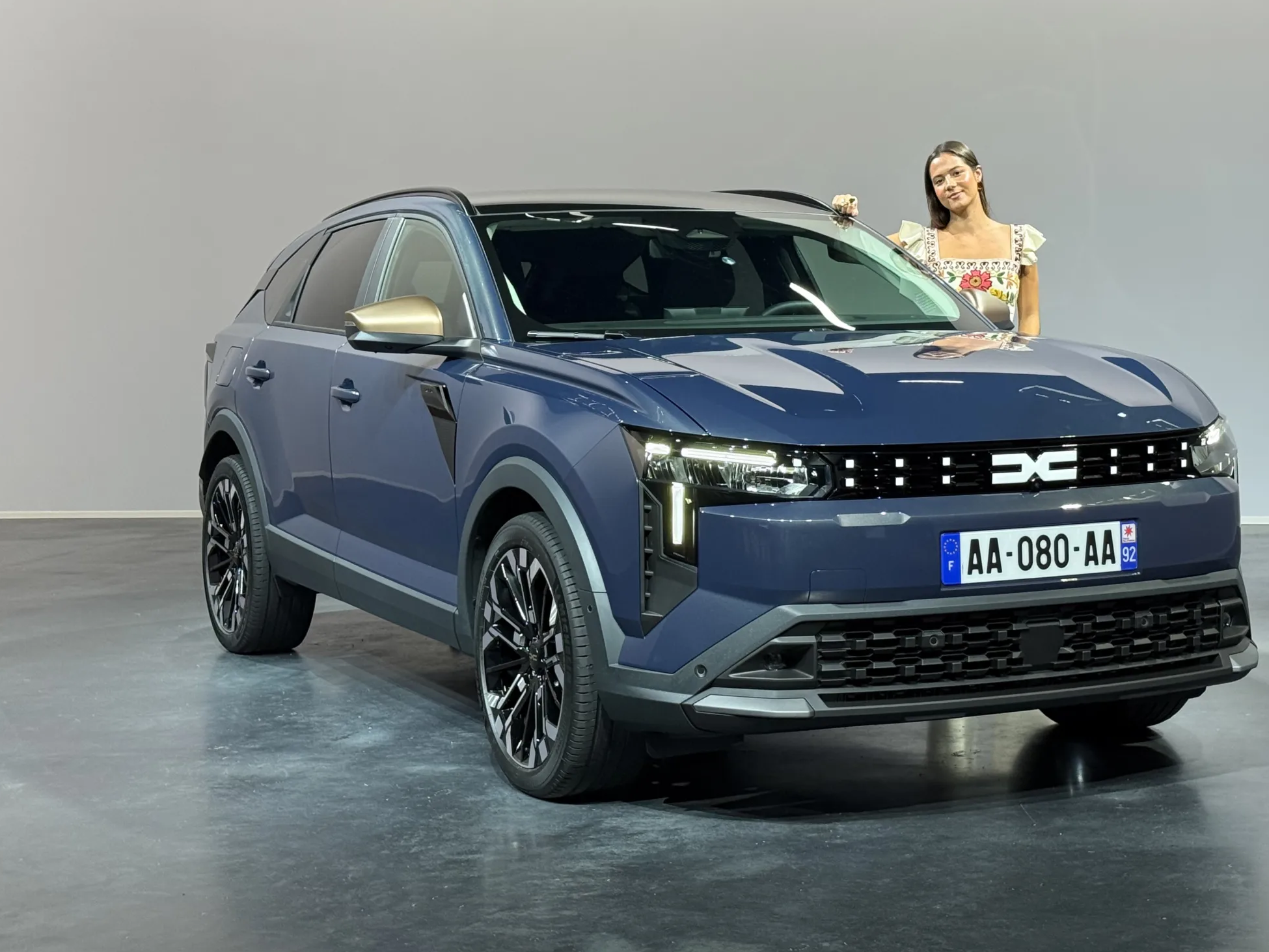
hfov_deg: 30.7
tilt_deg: -2.5
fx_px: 2310
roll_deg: +1.0
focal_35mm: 63
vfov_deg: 23.3
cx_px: 743
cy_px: 393
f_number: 1.78
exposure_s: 1/120
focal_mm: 6.76
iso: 100
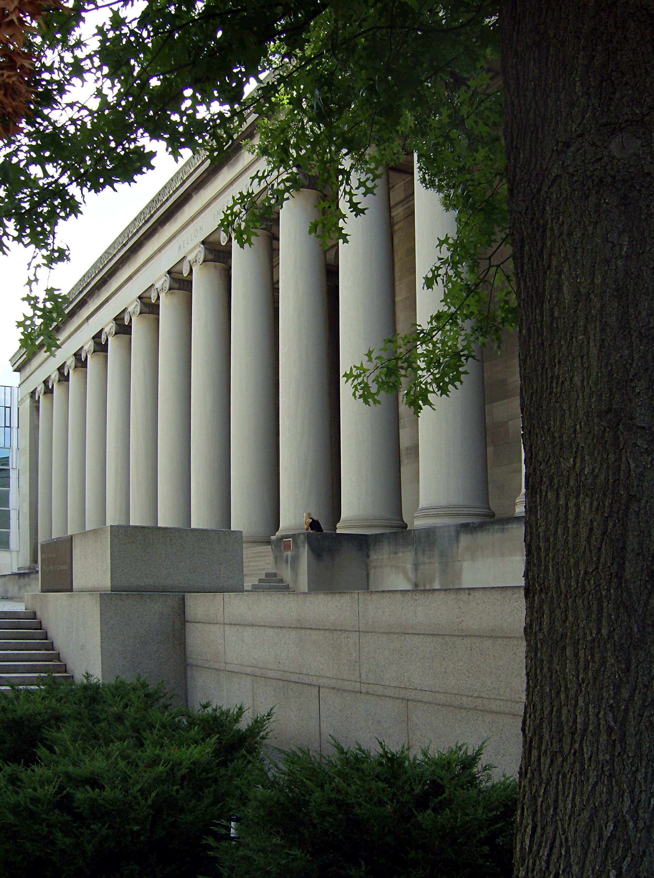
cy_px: 439
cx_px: 327
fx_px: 910
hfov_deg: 39.5
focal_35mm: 36
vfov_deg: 51.5
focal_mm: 6
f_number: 4.7
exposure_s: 1/226
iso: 100
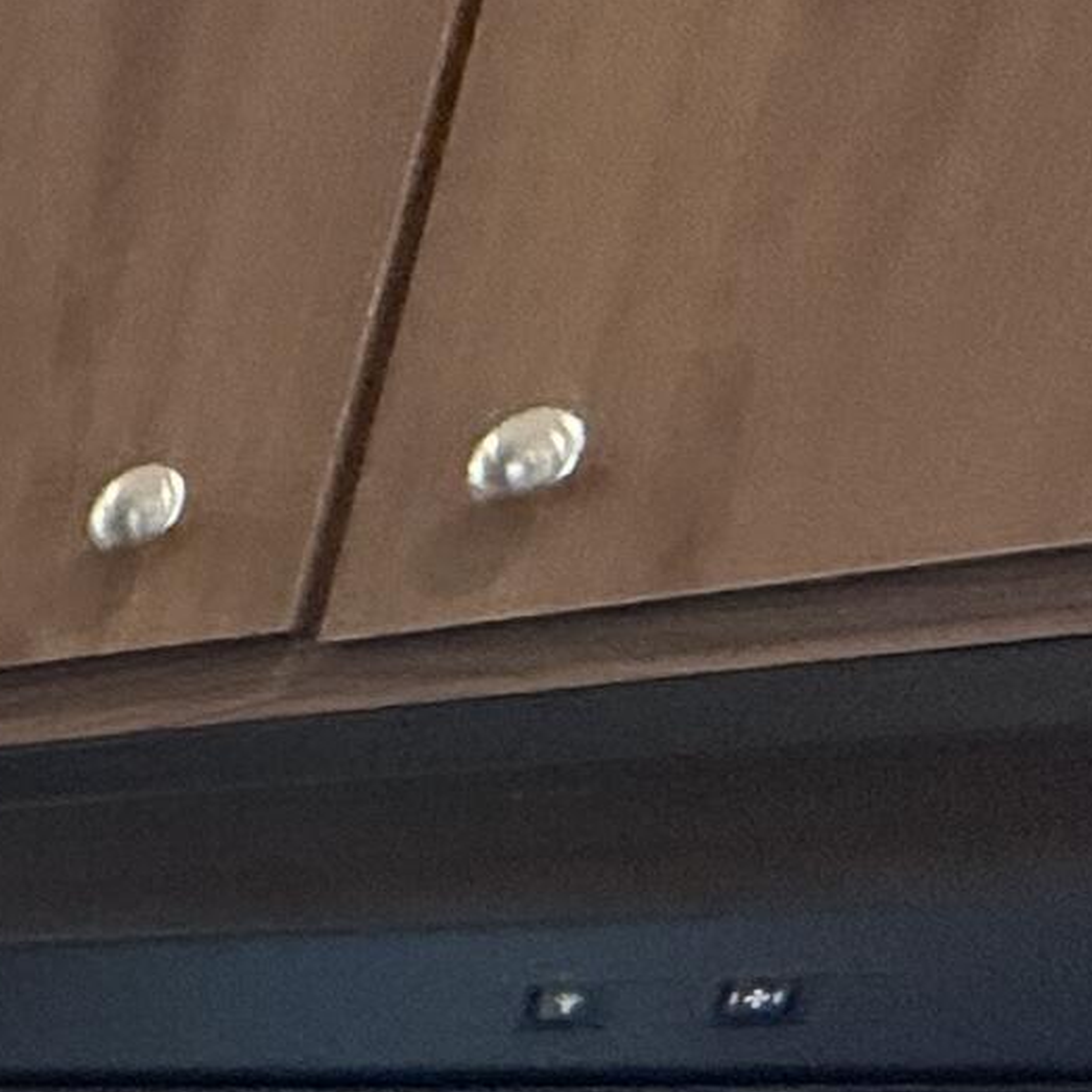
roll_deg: -2.1
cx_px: -1977
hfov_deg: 12.5
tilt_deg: -13.7
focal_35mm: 71
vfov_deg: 19.4
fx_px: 2534
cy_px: 1871
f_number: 2.2
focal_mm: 2.22
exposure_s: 1/120
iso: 320
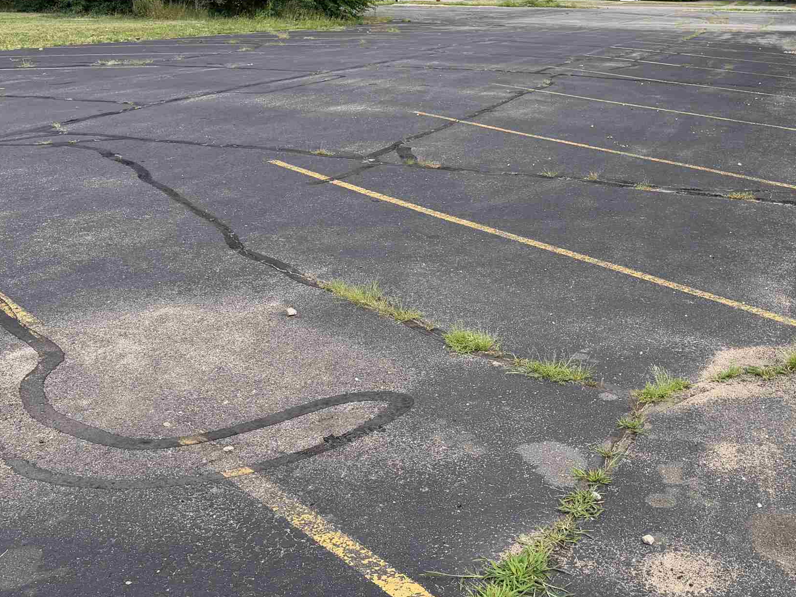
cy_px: 211
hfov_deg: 41.4
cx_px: 550
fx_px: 1035
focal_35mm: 45
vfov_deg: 32.0
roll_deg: -0.7
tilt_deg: -12.0
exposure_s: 1/2445
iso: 100
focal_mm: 6.76
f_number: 1.78
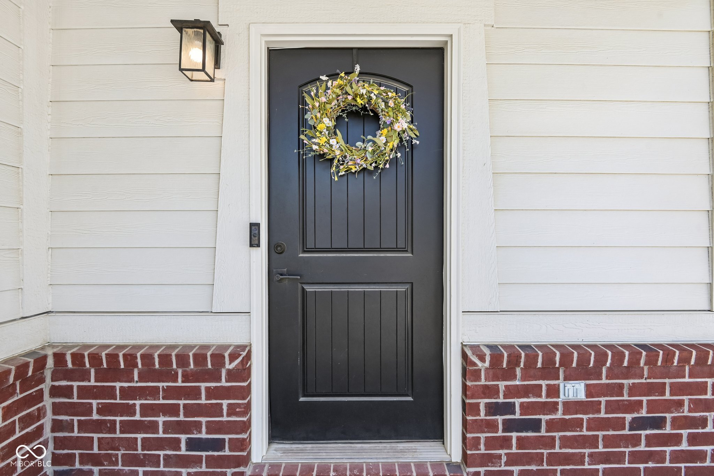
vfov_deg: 73.7
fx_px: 317
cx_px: 357
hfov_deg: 96.7
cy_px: 238
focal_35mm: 16
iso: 100
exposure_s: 1/125
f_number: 8
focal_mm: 16
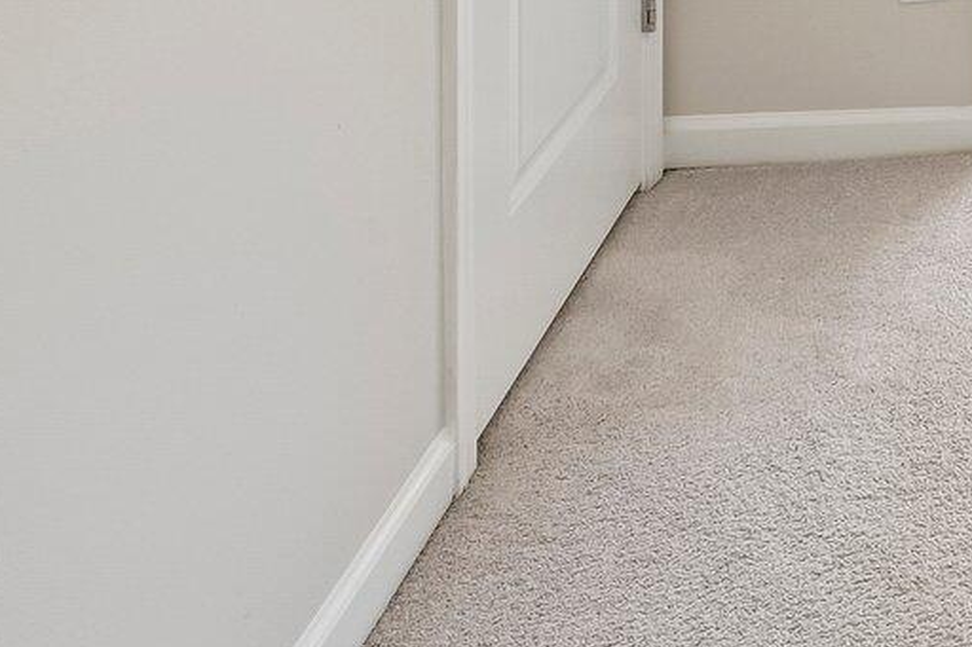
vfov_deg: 18.8
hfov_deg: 28.1
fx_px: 1511
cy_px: -511
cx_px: 1325
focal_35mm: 56
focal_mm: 14
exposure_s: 1/25
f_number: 9
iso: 200
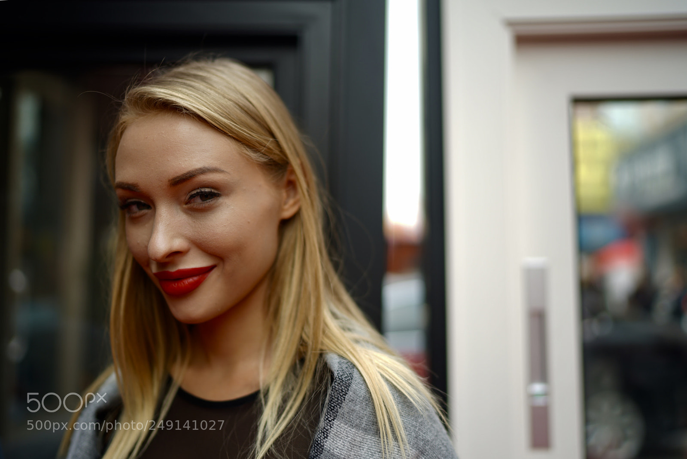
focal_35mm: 35
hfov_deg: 54.4
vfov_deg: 37.9
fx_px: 668
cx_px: 344
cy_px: 230
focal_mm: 35
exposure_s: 1/800
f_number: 1.4
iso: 50
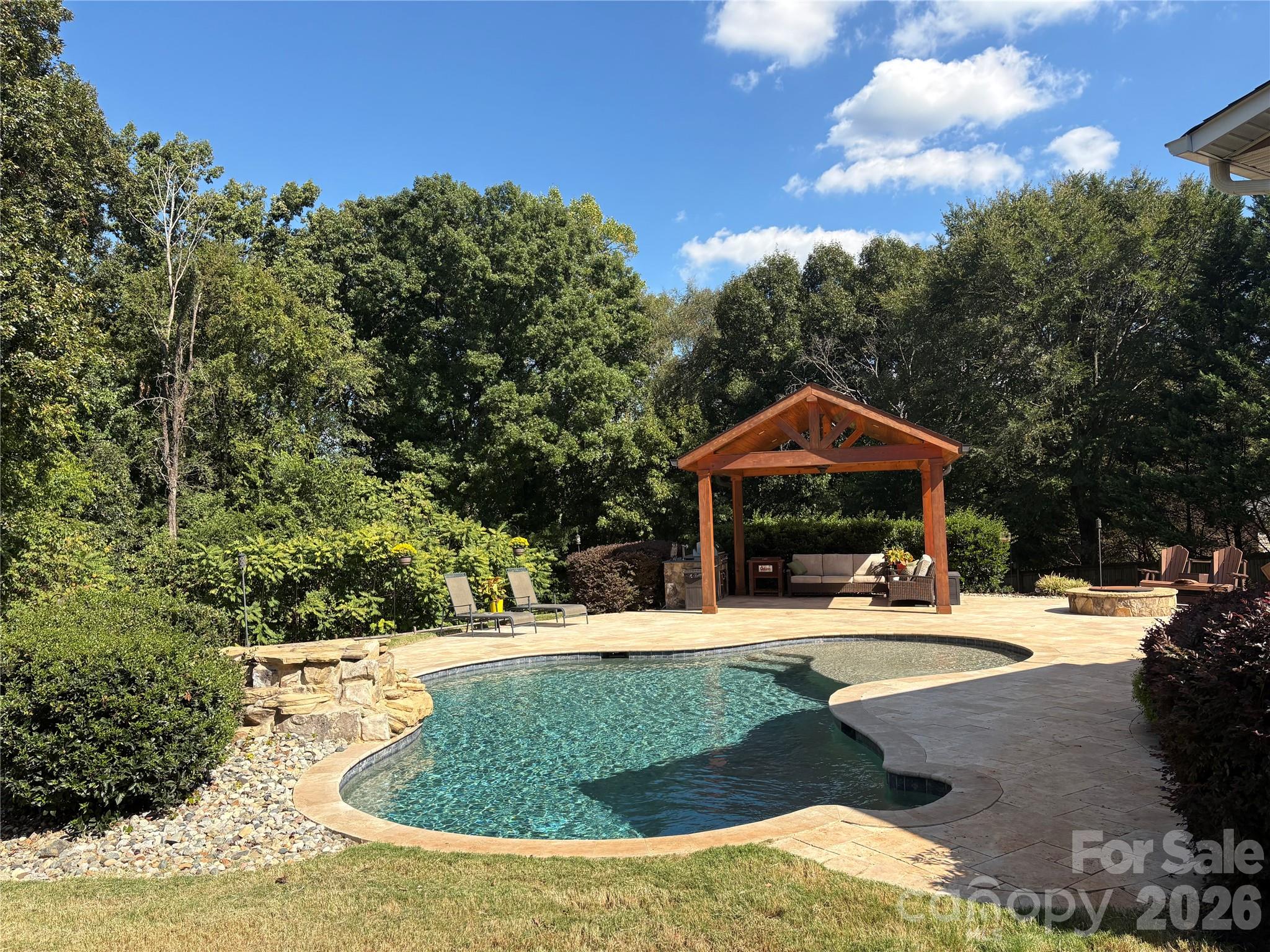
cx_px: 635
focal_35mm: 26
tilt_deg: +2.8
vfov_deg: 53.1
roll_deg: +1.6
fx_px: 954
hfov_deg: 67.3
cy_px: 476
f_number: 1.6
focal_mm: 5.96
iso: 50
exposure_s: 1/2208
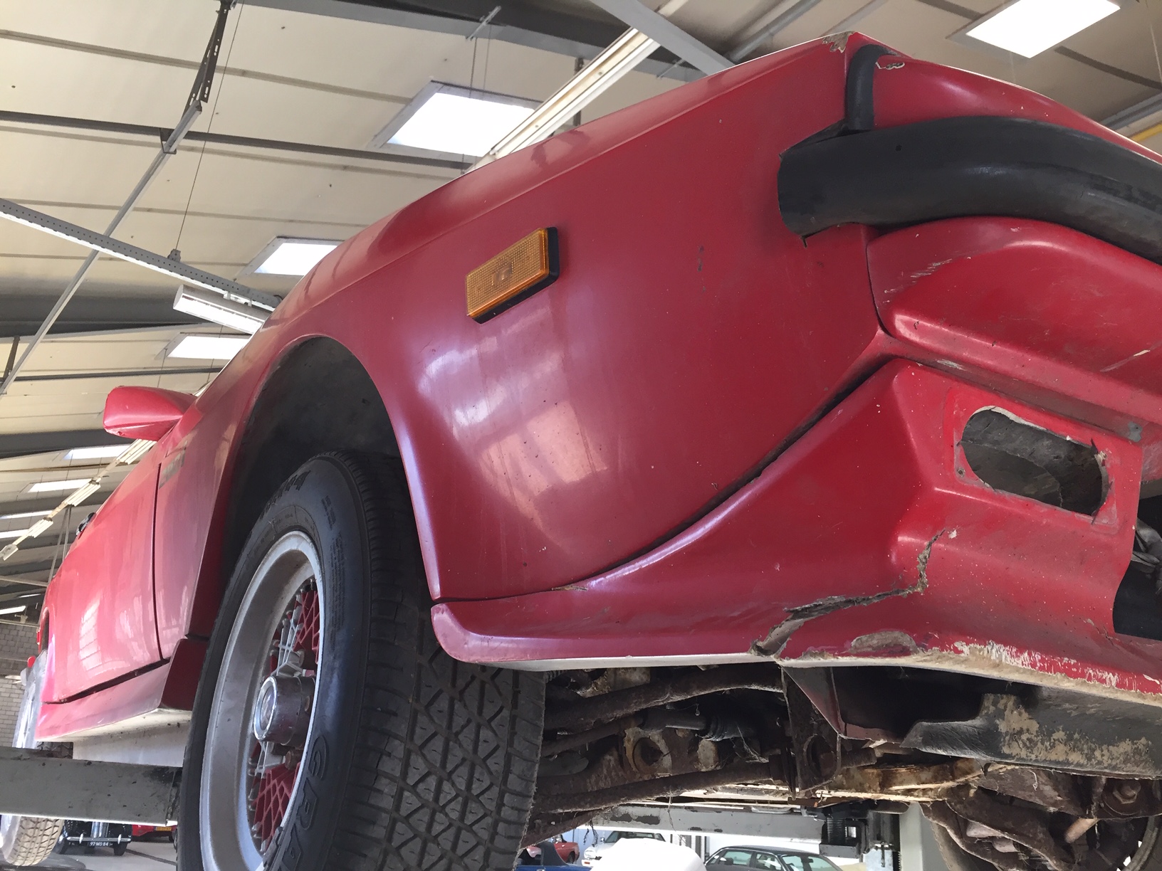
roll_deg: -3.9
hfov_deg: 61.7
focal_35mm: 29
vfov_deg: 48.2
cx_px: 581
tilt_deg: +21.5
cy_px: 436
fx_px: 973
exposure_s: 1/33
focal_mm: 4.15
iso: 50
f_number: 2.2
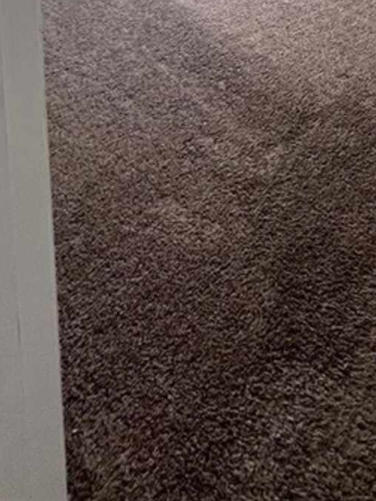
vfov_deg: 37.4
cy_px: -134
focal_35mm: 33
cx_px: 451
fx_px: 478
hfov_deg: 34.4
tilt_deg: -8.4
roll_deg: -3.2
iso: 160
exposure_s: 1/60
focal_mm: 1.57
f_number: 1.8
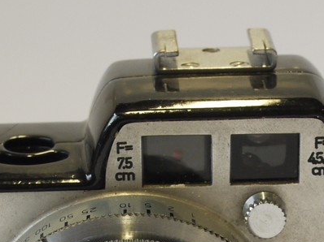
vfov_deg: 8.1
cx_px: 162
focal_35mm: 181
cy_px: 279
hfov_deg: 10.9
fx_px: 1693
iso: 400
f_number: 9
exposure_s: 1/20
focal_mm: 30
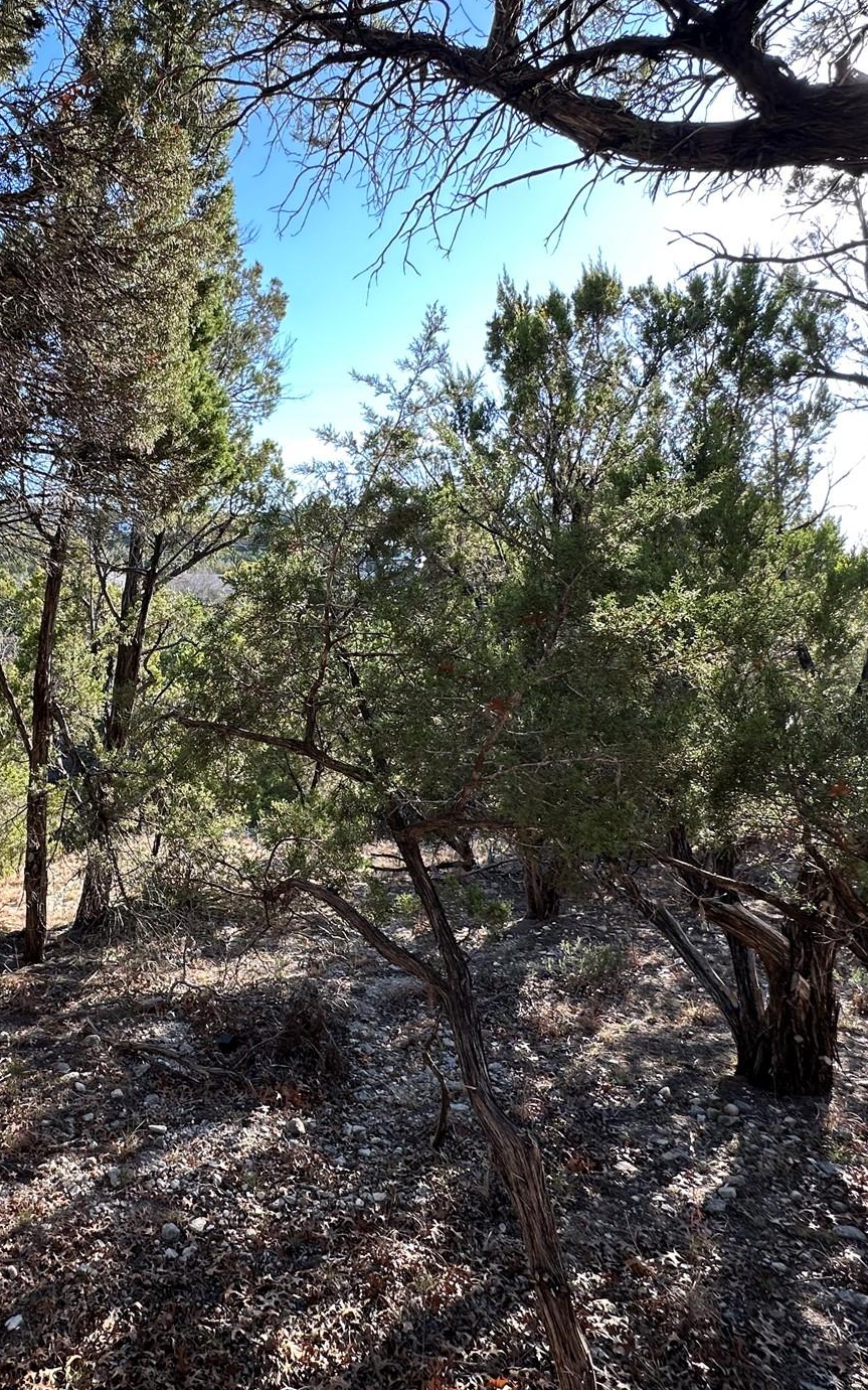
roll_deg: -0.5
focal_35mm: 22
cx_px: 182
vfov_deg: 79.6
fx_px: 833
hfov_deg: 51.8
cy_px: 712
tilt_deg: -8.6
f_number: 2.2
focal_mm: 2.22
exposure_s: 1/183
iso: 40
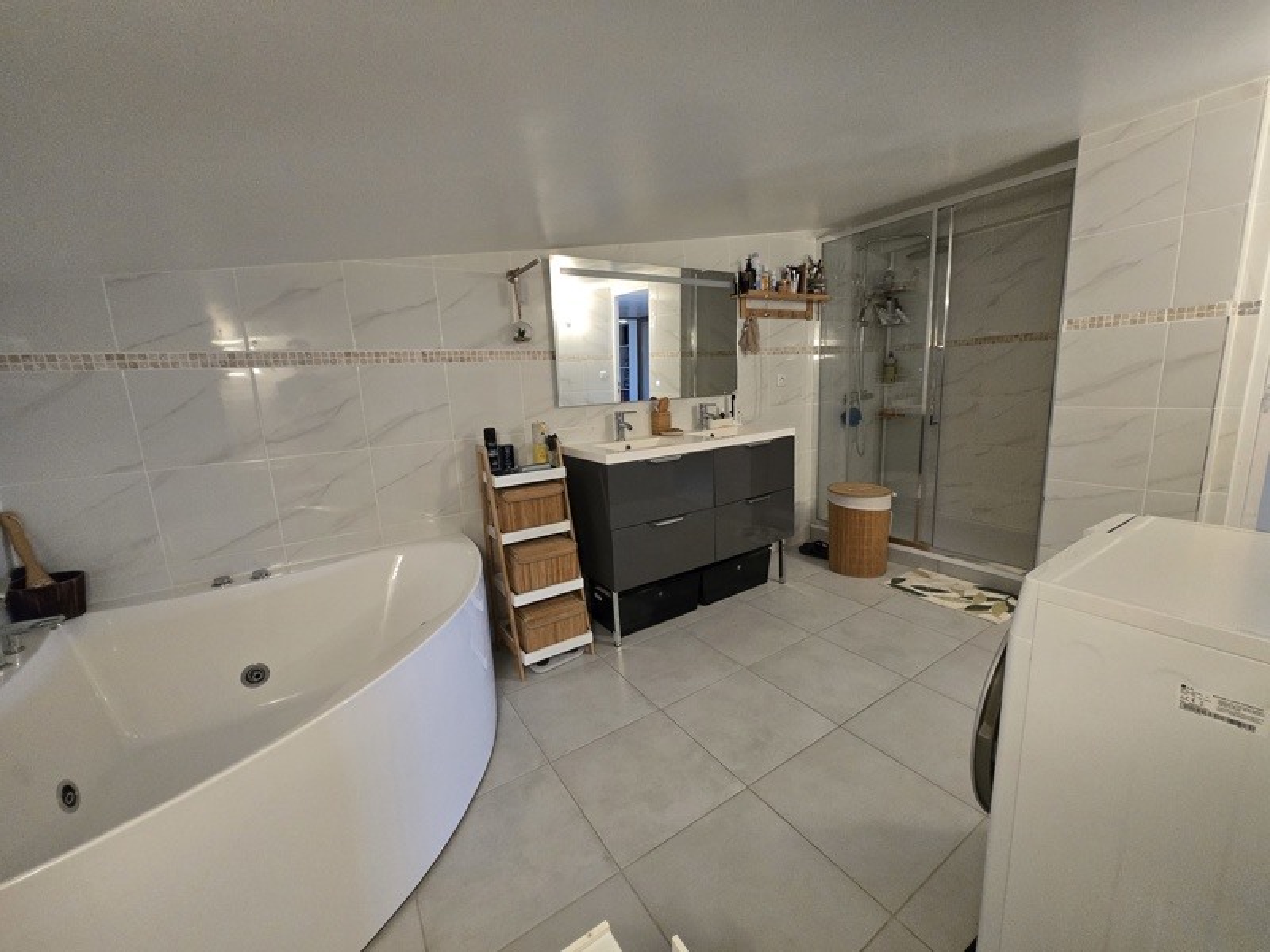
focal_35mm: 13
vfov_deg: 89.9
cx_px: 635
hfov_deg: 106.2
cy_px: 476
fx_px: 477
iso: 500
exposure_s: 1/50
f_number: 2.2
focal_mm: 1.7
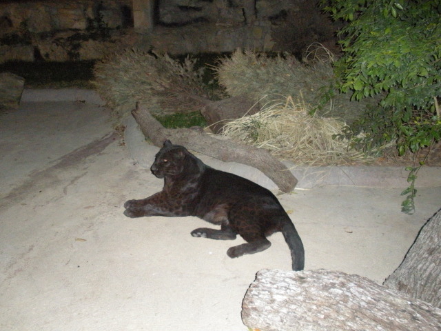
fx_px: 459
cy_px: 166
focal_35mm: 36
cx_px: 220
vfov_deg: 39.7
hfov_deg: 51.4
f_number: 3.5
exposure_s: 1/60
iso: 749
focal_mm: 6.3
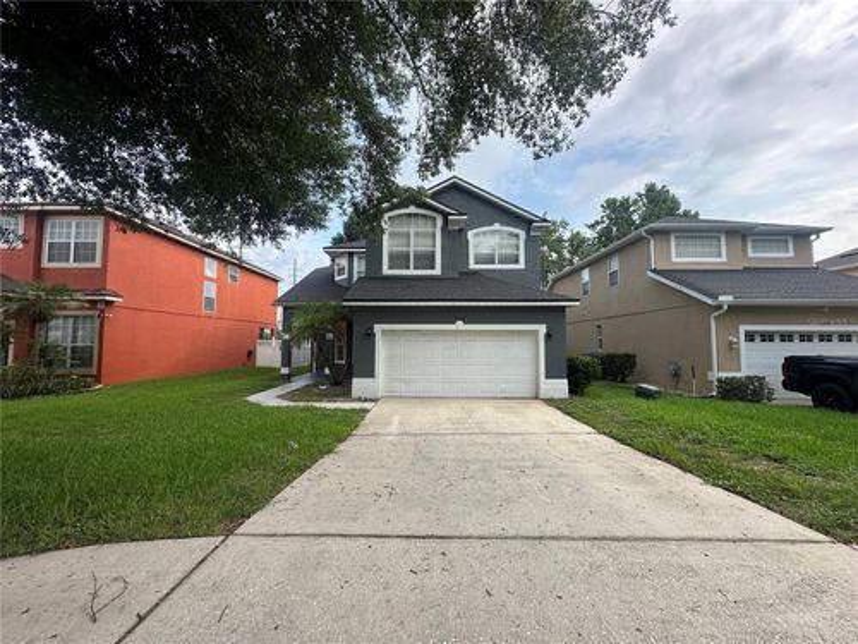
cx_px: 429
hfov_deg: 102.1
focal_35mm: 14
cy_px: 322
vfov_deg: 85.7
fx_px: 347
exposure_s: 1/739
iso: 40
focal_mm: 2.22
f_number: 2.2
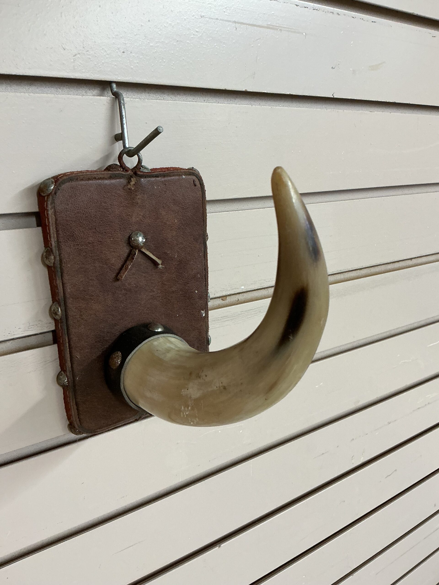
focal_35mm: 29
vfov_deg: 61.7
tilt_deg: -16.3
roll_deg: +0.2
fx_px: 490
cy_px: 292
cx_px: 220
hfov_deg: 48.2
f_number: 1.8
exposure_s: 1/60
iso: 125
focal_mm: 3
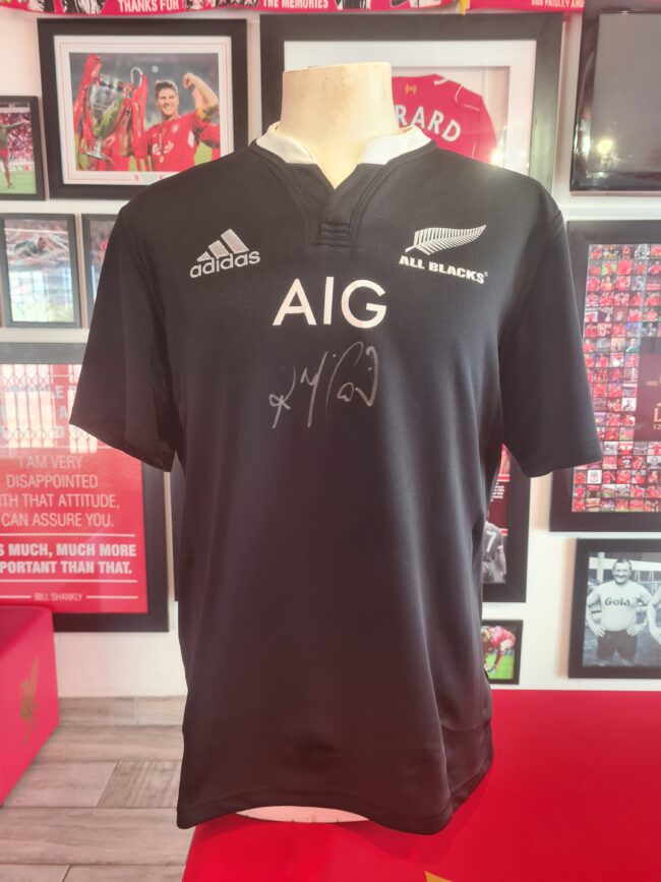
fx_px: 662
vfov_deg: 67.3
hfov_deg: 53.1
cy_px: 441
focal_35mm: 26
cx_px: 330
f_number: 1.8
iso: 100
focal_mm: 5.4
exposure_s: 1/50
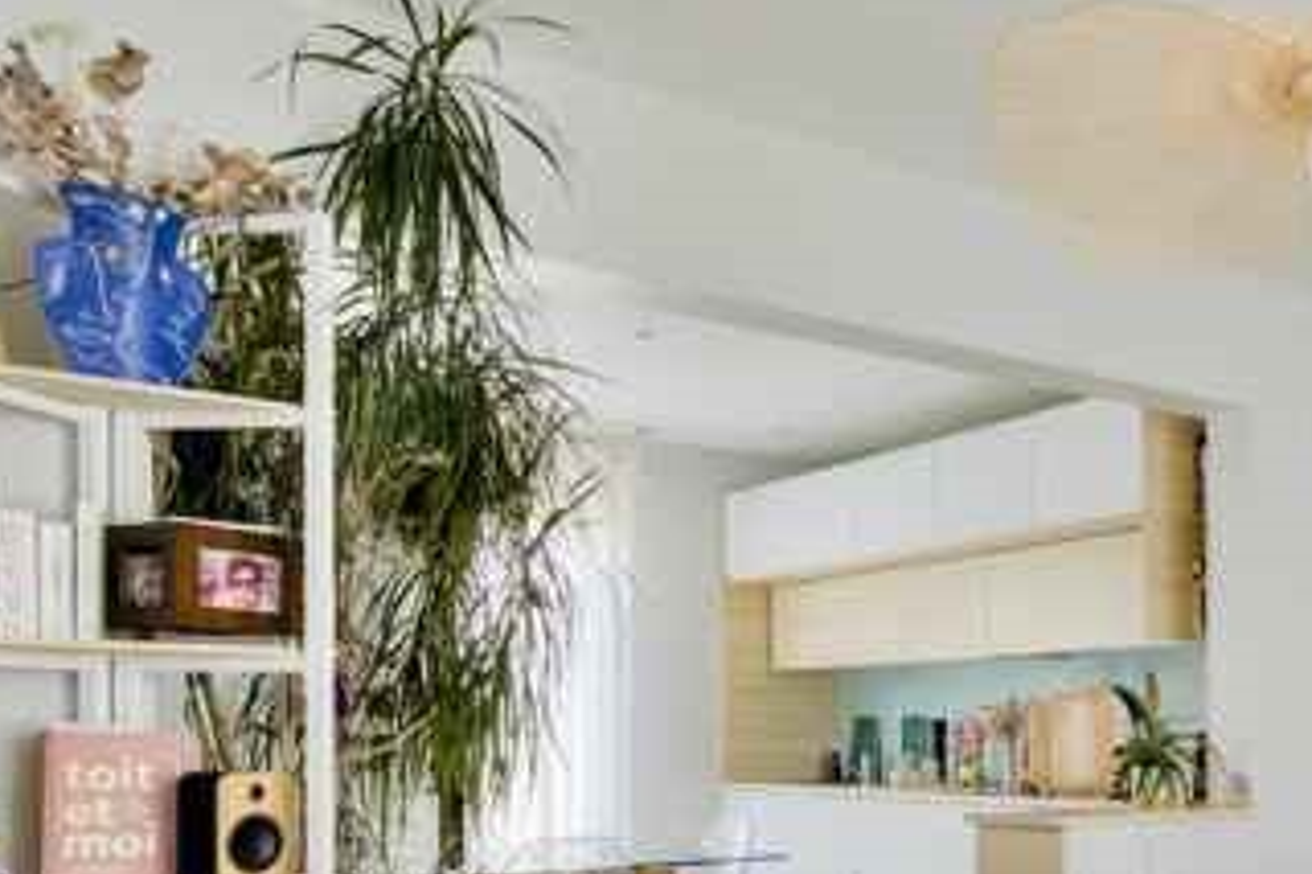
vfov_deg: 32.1
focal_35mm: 40
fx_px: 1457
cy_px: 749
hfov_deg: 43.5
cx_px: 1226
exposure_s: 1/250
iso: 800
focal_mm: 16
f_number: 8
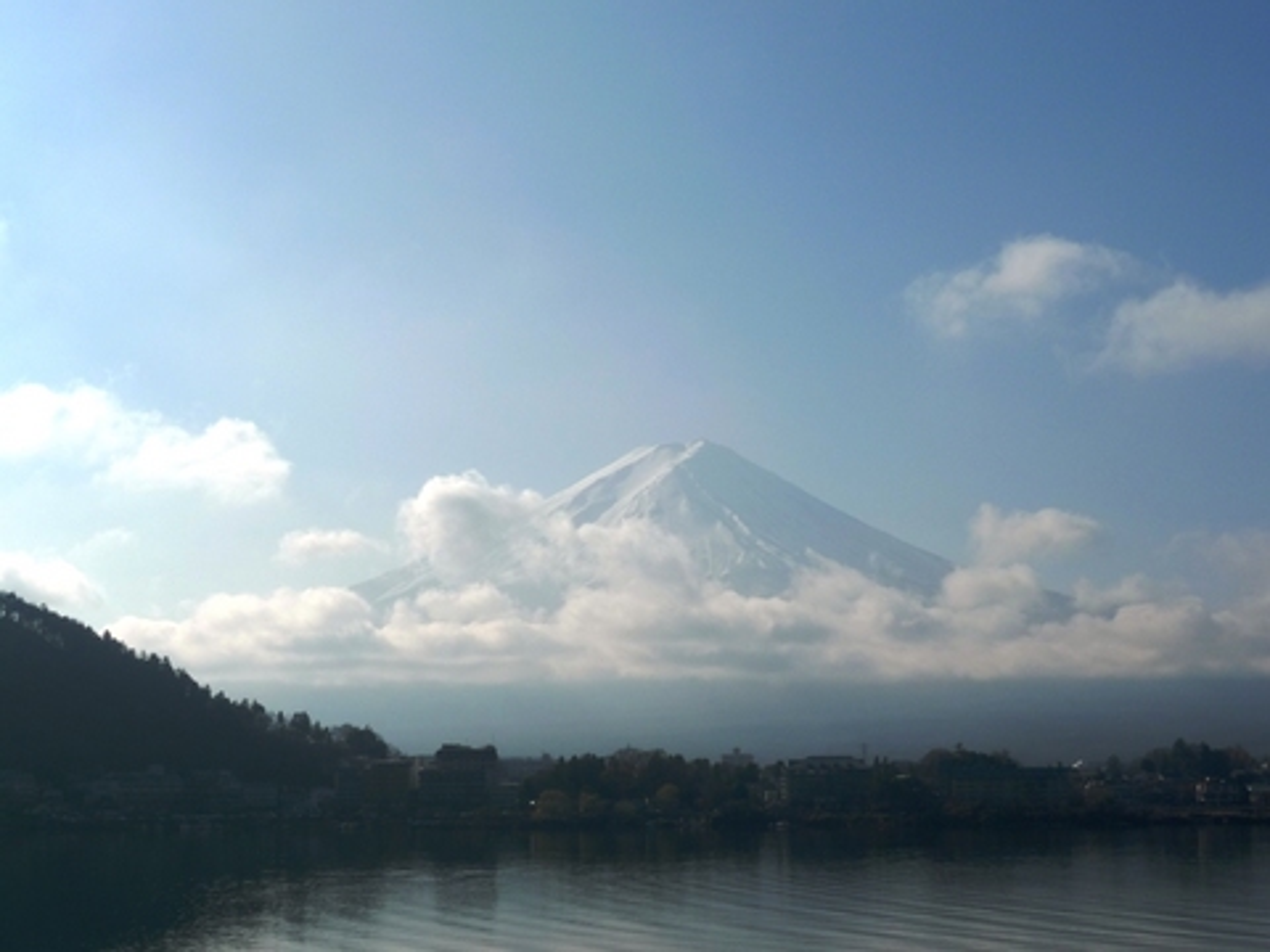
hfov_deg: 32.2
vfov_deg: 24.4
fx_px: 2201
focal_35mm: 60
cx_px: 635
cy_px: 476
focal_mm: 12.8
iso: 80
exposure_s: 1/1000
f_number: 8
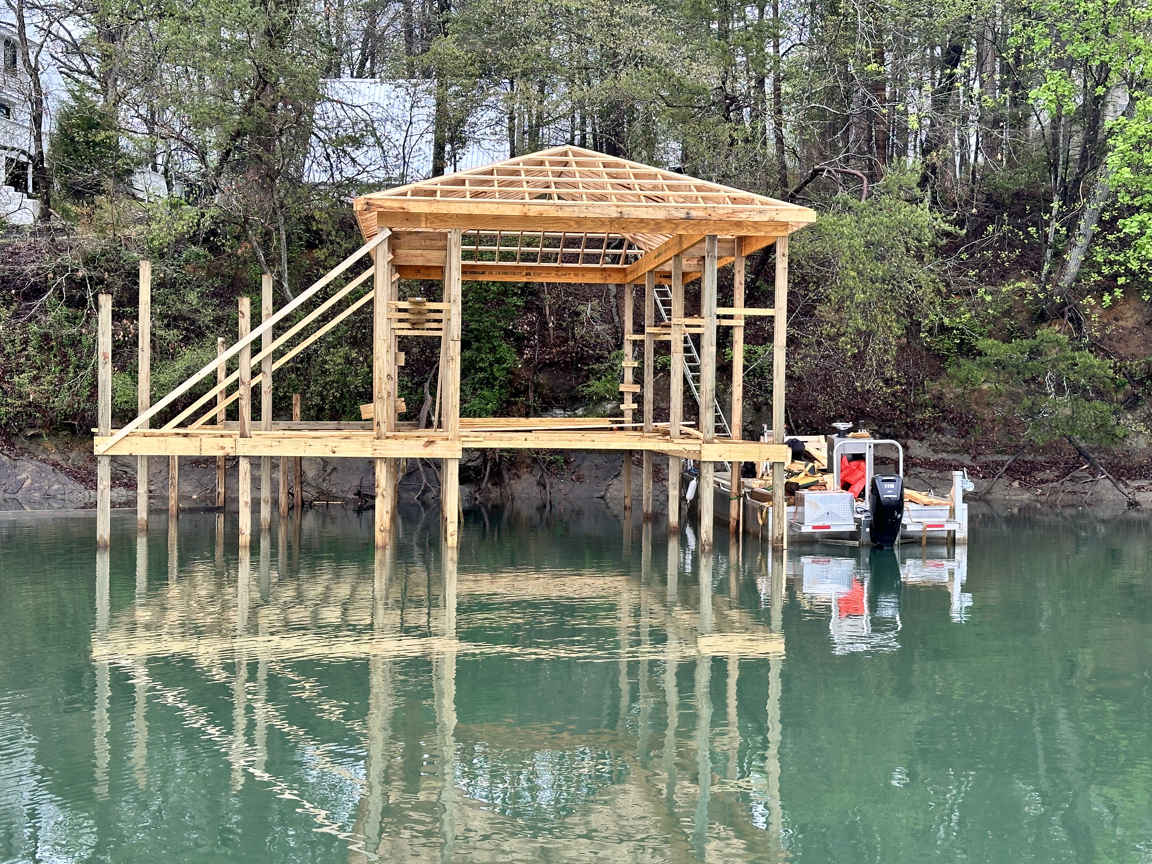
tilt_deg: -1.5
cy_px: 432
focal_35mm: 48
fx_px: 1597
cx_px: 576
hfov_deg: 39.7
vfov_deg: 30.3
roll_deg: -1.0
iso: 64
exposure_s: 1/121
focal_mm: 6.86
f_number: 1.78
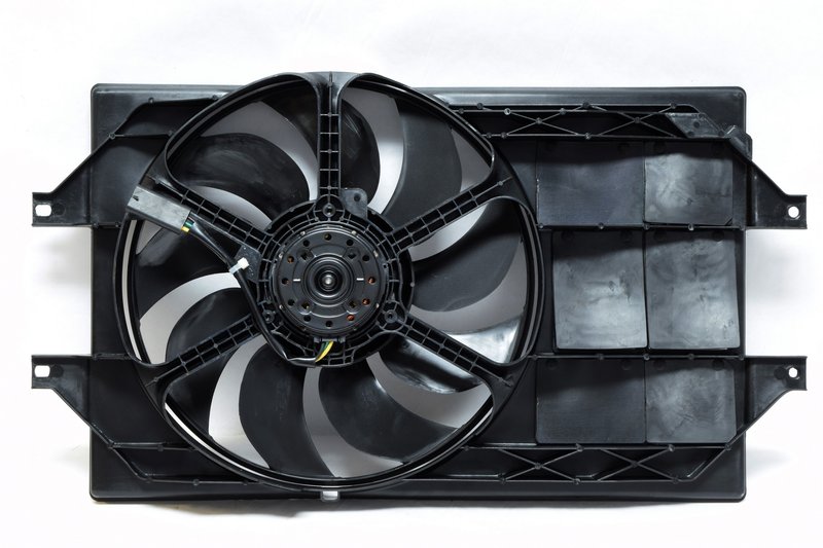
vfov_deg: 16.5
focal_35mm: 82
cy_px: 274
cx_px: 412
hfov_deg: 24.6
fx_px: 1886
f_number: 22
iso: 200
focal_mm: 55
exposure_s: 6
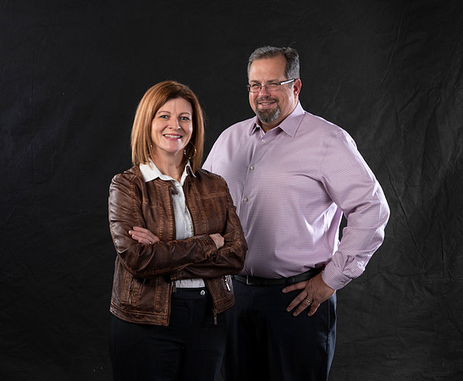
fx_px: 1184
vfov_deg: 18.3
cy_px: 195
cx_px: 268
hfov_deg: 22.1
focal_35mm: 85
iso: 80
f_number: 6.3
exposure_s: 1/125
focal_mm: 70
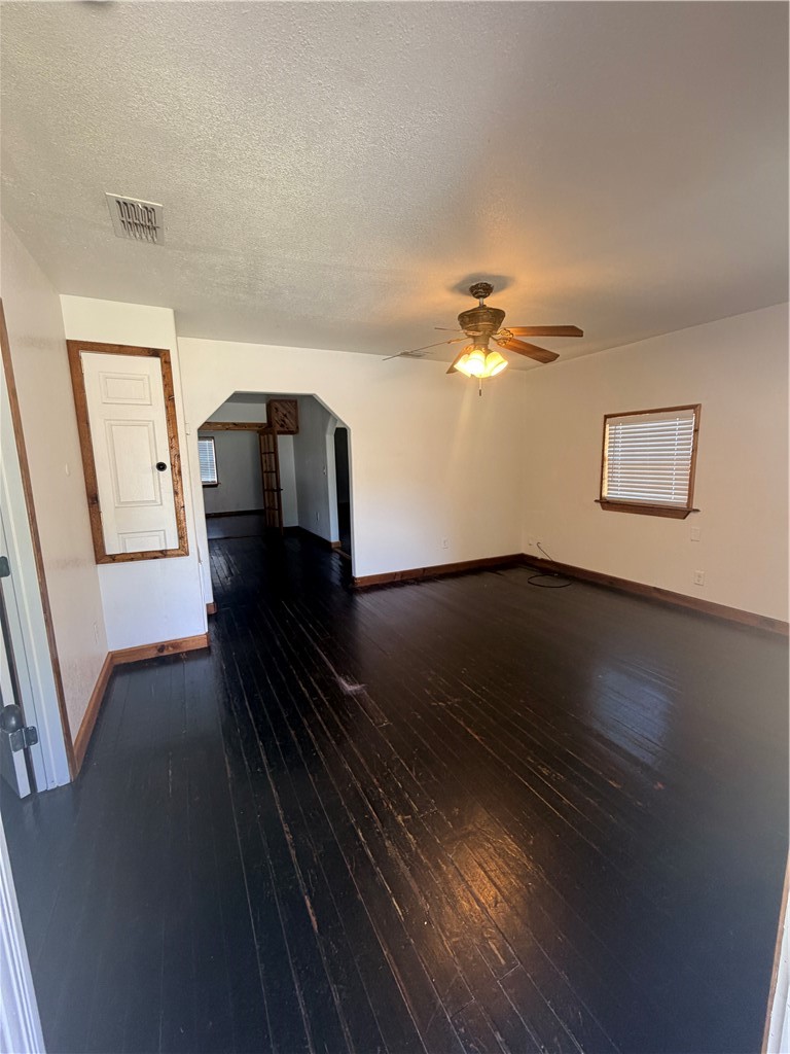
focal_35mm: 14
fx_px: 426
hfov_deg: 85.7
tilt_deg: -8.8
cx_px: 395
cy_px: 527
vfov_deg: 102.1
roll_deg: +1.1
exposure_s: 1/60
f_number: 2.2
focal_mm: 2.22
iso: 160
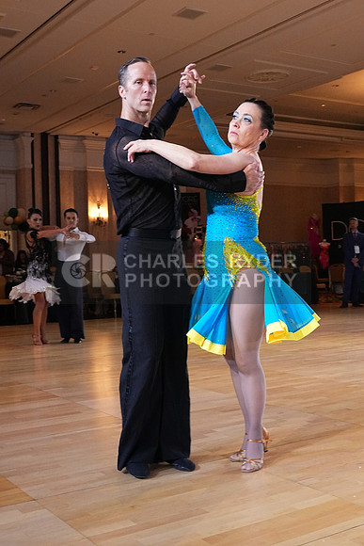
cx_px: 182
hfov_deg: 31.2
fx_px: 652
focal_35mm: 43
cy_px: 273
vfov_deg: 45.4
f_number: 7.1
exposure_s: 1/200
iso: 5000
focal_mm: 29
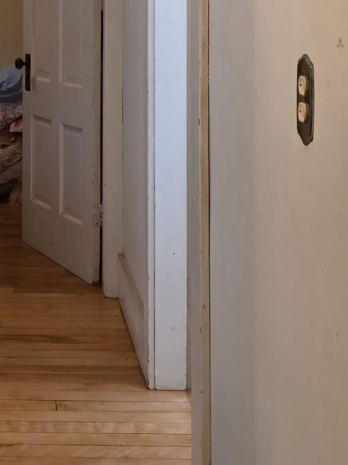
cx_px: -9
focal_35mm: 73
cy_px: -9
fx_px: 979
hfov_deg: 19.5
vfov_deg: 25.3
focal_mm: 6.3
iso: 800
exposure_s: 1/120
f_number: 1.7
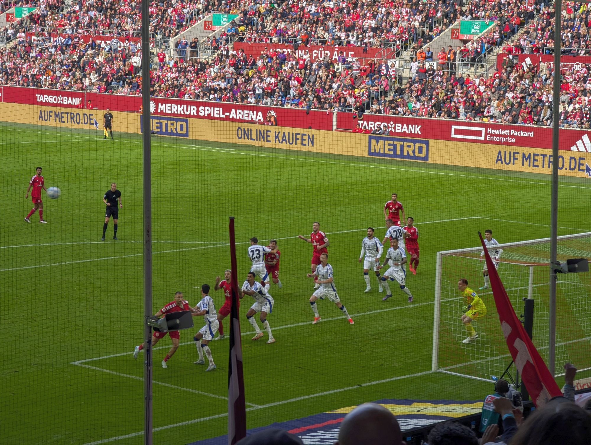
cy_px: 222
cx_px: 296
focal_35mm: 106
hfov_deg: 18.5
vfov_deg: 14.0
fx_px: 1812
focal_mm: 19
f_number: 3.5
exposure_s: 1/161
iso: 42
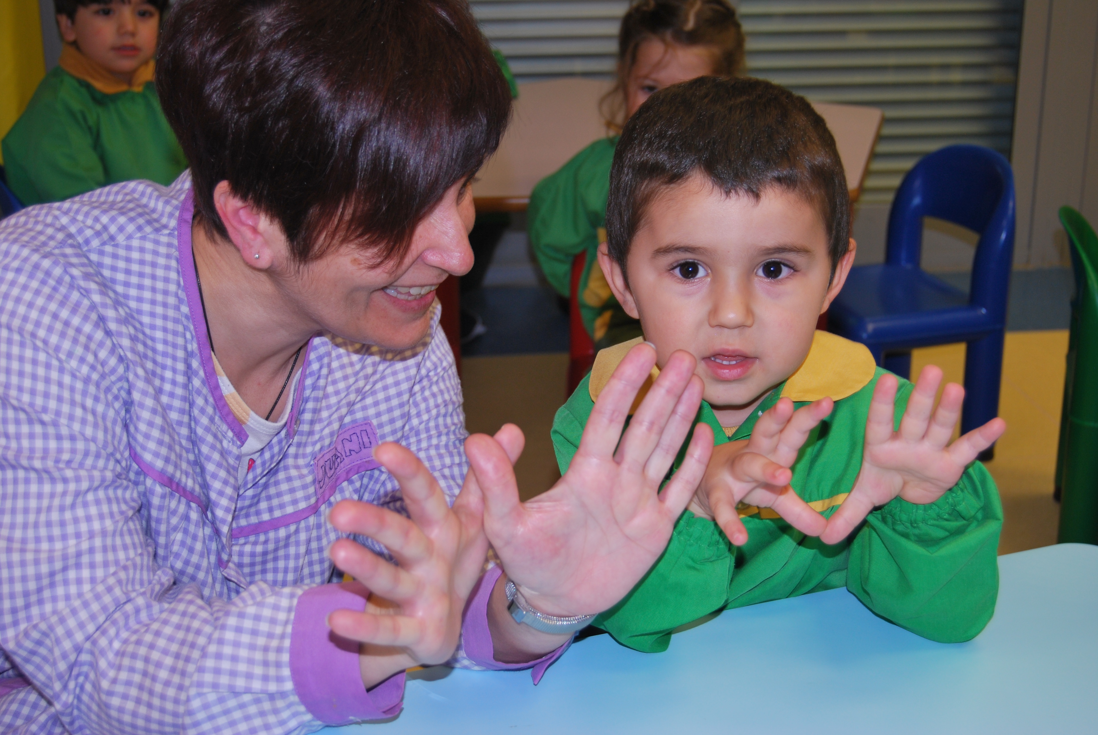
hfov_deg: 37.8
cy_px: 368
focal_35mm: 52
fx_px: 1603
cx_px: 549
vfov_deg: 25.8
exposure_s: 1/60
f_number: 4.8
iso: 200
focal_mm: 35
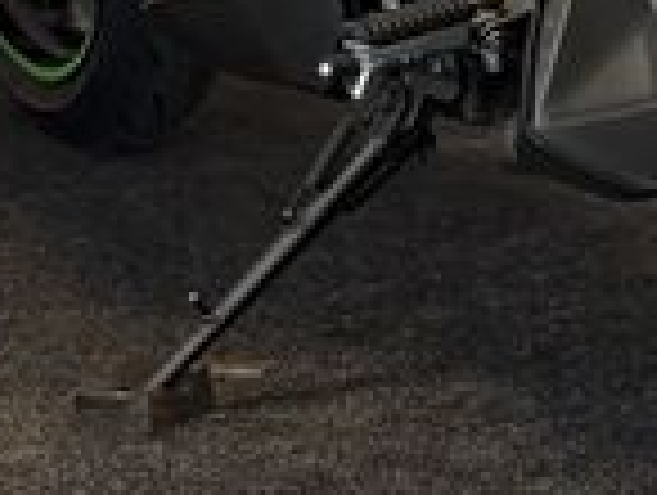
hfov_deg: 18.2
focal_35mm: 105
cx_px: 657
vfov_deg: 12.9
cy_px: -369
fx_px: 1996
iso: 200
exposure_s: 1/100
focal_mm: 6.76
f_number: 1.78
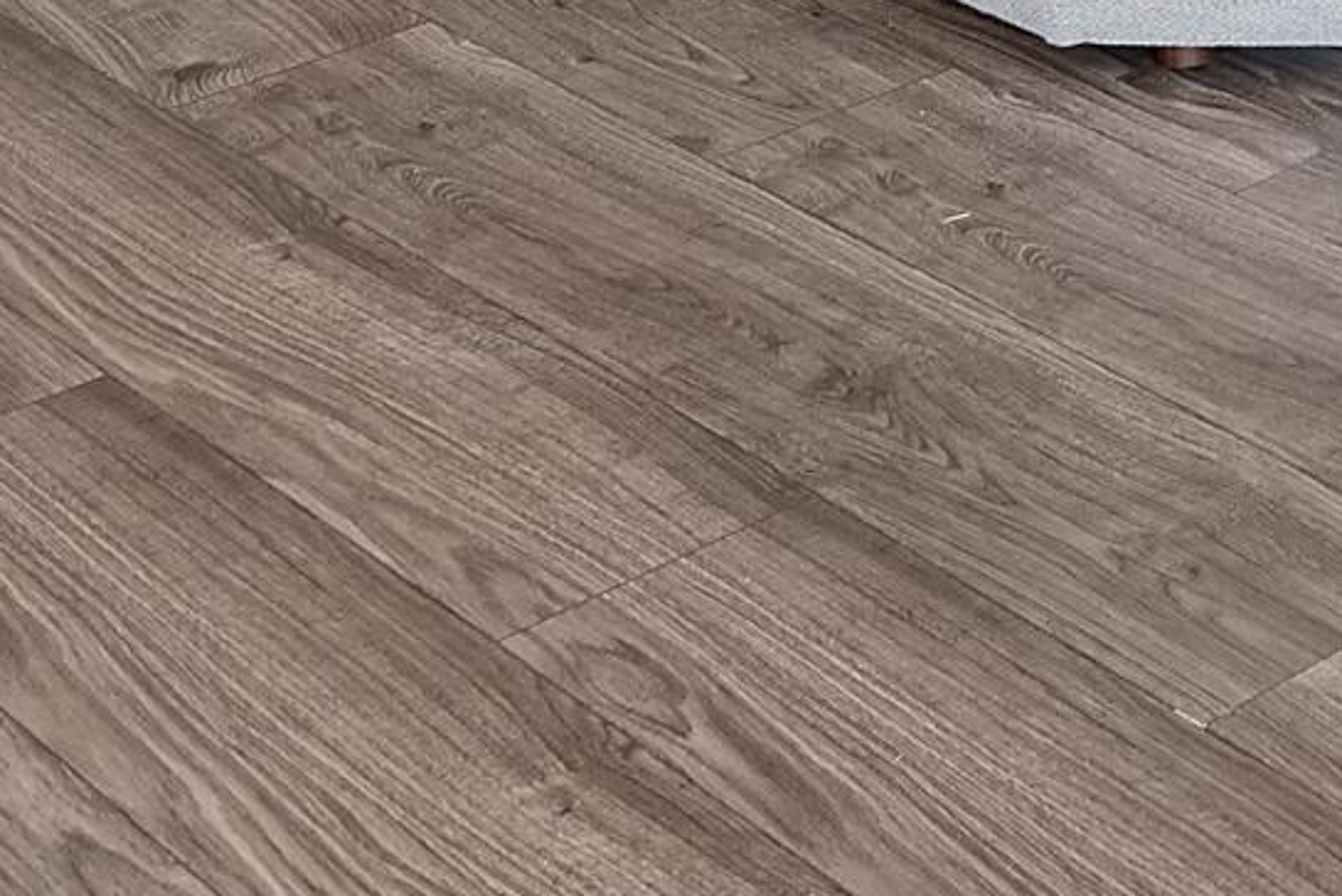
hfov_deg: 16.4
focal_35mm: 99
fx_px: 3692
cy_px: -1428
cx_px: 2583
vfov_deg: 11.0
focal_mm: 12
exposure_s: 1/3
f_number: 4.8
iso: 100
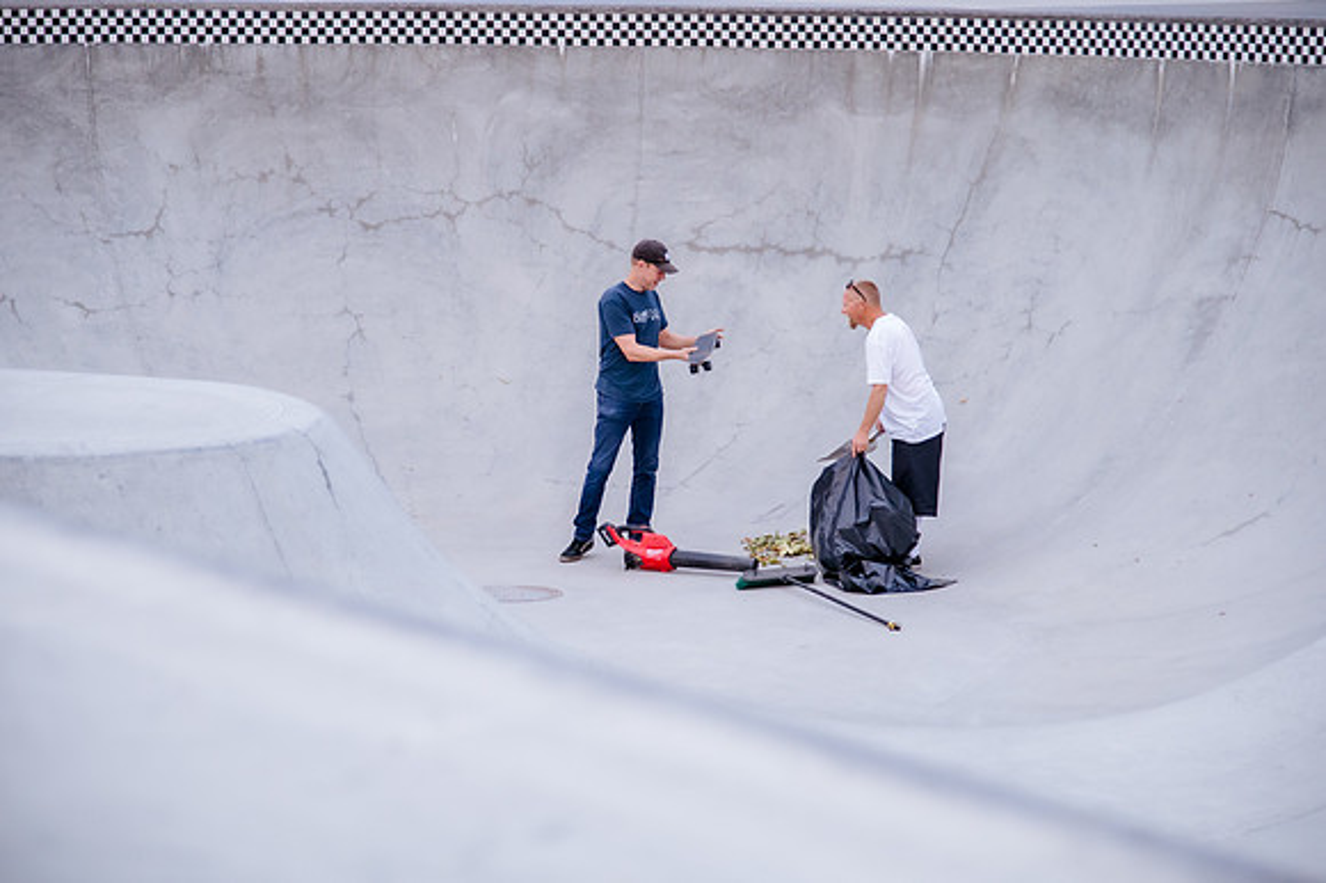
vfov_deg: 12.2
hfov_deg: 18.2
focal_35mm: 112
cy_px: 405
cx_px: 663
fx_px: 4134
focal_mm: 98
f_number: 4
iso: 2500
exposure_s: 1/250
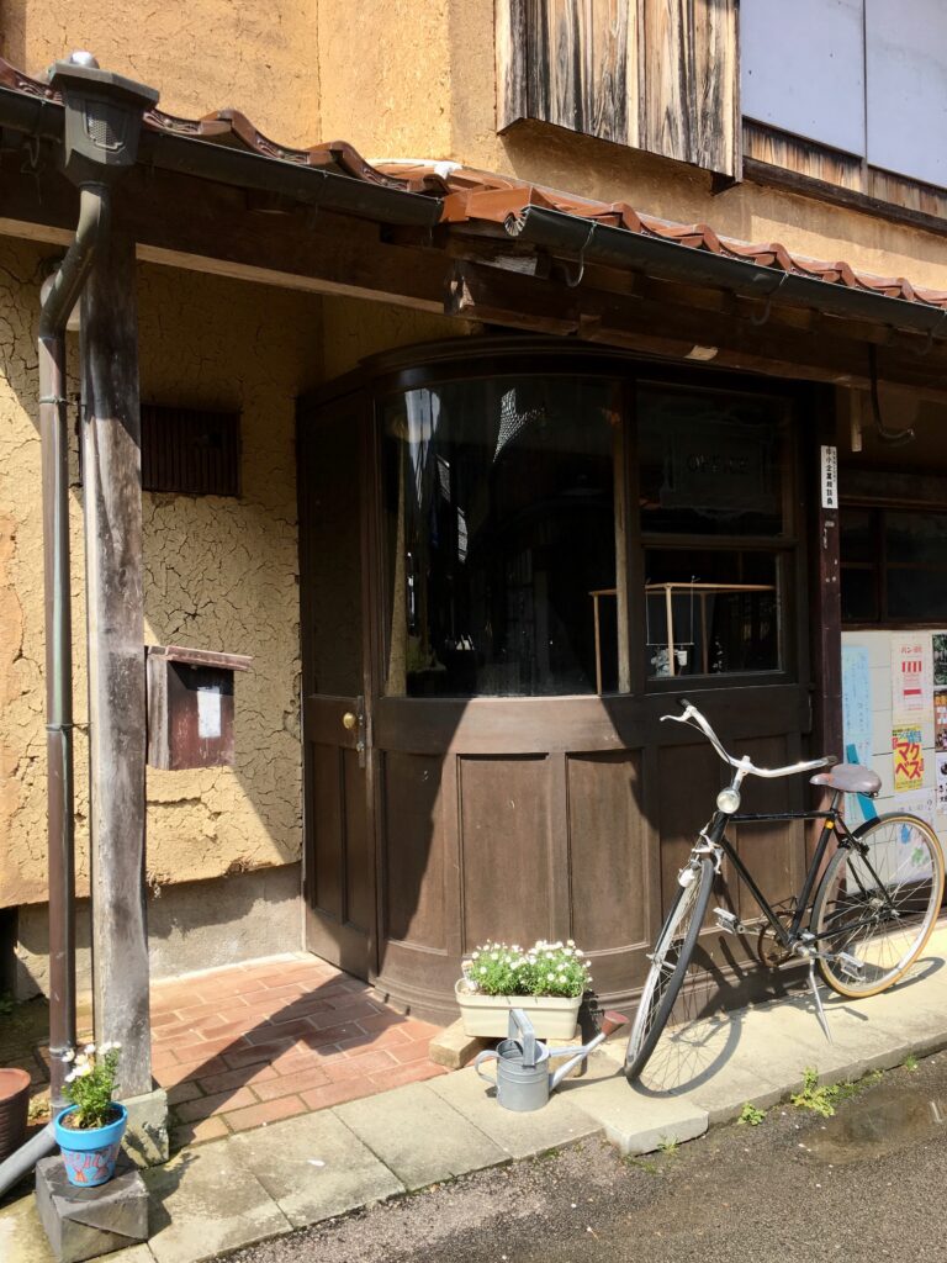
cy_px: 632
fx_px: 1058
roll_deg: +2.0
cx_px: 474
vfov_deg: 61.7
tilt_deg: +0.6
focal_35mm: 29
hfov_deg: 48.2
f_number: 2.2
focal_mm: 4.15
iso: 25
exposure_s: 1/818
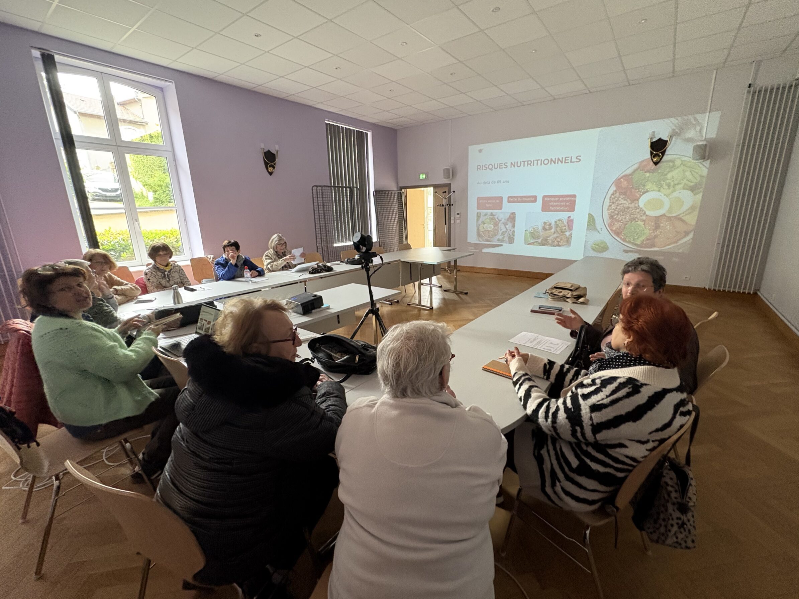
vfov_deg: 81.7
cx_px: 417
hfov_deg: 98.1
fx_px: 346
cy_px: 293
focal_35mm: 15
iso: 640
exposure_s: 1/60
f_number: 2.2
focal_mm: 2.22
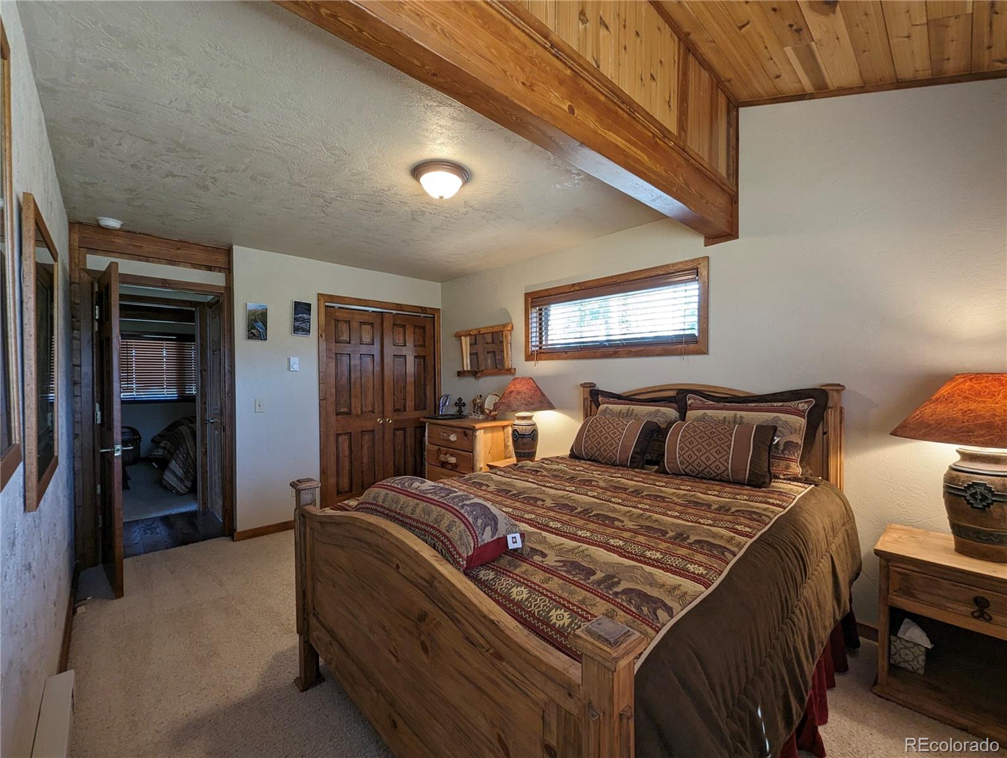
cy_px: 379
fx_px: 379
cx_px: 504
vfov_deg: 90.1
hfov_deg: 106.1
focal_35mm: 13
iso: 73
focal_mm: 1.95
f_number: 2.2
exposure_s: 1/24
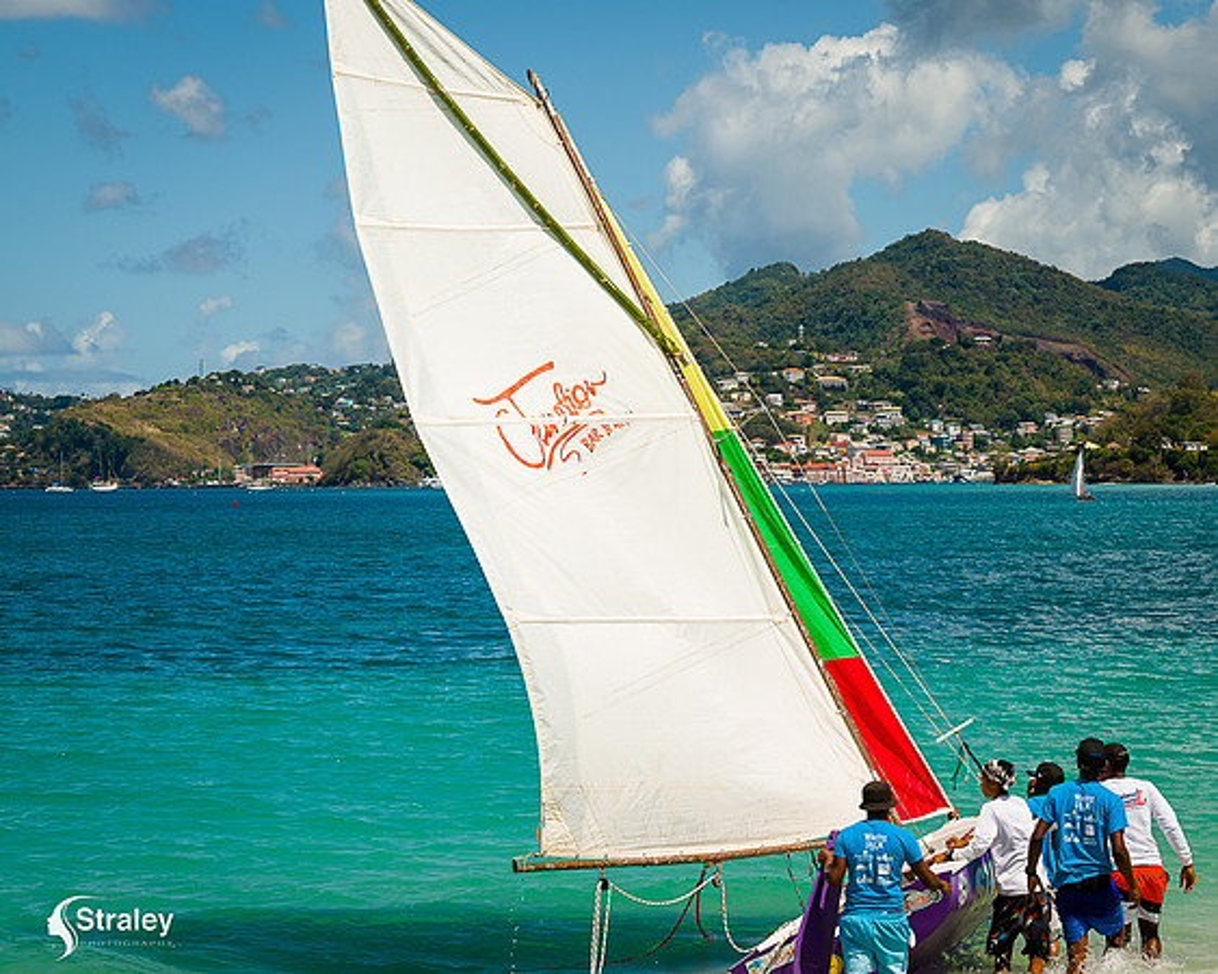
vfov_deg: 14.5
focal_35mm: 106
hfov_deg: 18.0
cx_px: 815
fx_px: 3828
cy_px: 384
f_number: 8
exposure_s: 1/320
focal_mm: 70
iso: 64
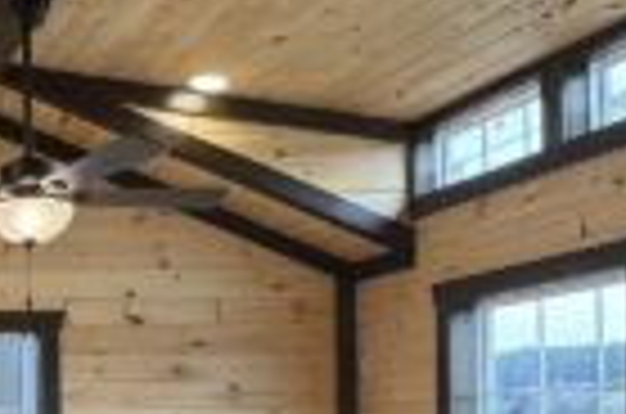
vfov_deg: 20.3
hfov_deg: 26.7
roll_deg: +1.2
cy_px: 472
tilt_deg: -1.3
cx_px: -198
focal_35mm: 63
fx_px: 1093
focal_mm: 2.22
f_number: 2.2
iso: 64
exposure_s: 1/120
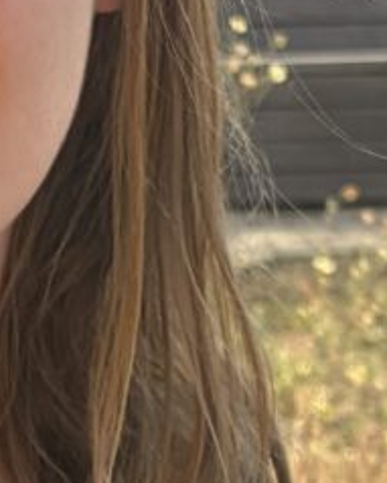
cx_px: -176
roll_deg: +1.3
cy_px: 170
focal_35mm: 109
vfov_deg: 17.6
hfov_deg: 13.4
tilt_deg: -9.5
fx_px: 1558
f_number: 1.6
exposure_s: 1/1311
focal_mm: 5.96
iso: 64
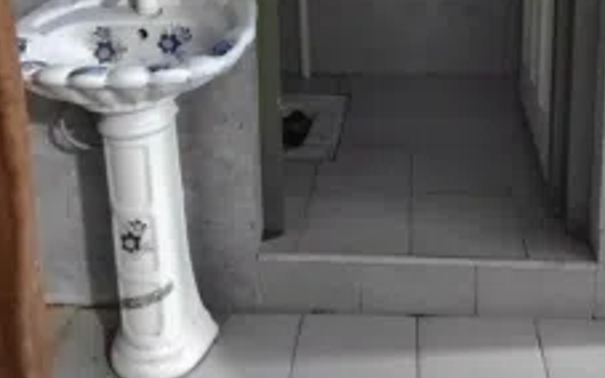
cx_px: 378
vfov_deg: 26.7
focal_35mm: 43
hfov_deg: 45.8
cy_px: -69
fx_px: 709
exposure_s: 1/25
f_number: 1.9
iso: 5120
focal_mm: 5.52
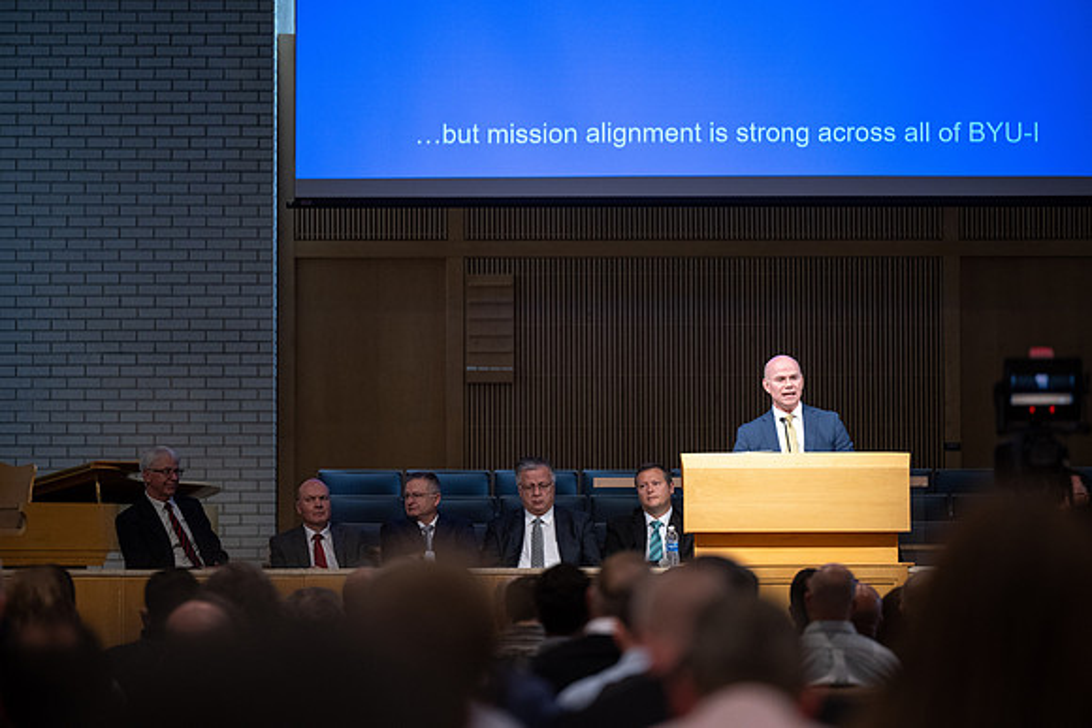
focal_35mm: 200
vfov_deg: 6.9
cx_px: 546
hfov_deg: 10.3
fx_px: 6068
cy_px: 364
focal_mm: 200
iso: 1600
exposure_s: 1/400
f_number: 2.8
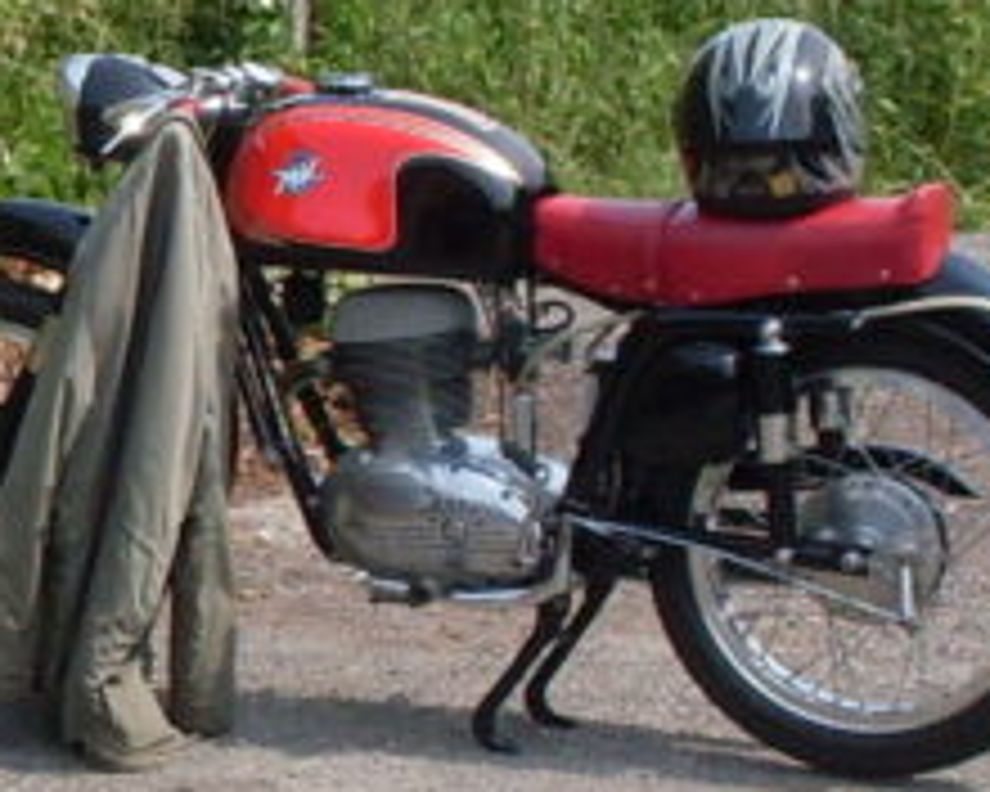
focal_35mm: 173
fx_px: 5069
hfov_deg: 10.7
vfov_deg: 8.9
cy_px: 558
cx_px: -526
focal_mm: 6.3
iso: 80
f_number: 8.4
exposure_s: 1/180
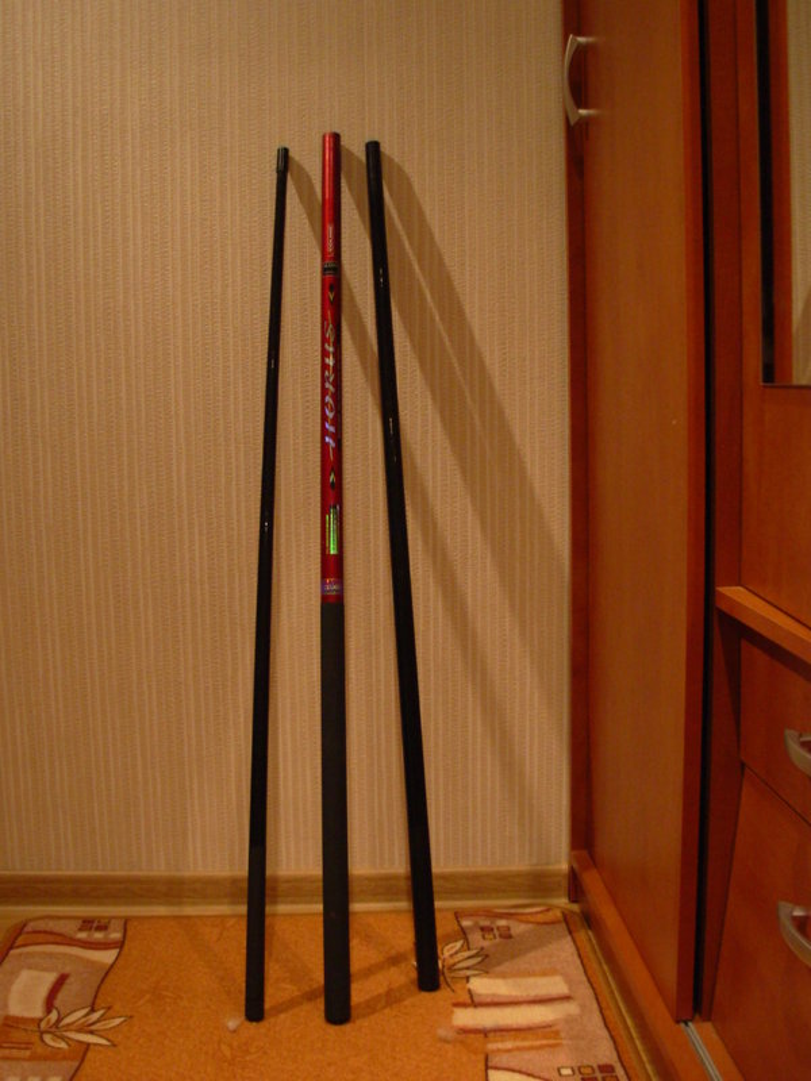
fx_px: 1187
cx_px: 406
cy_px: 540
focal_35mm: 38
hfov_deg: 37.7
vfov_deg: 49.0
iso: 159
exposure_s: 1/17
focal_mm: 6.3
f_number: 2.9
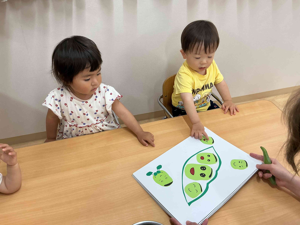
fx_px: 251
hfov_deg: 61.7
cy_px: 112
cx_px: 150
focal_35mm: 29
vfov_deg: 48.2
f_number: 1.8
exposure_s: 1/120
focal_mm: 3
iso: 64
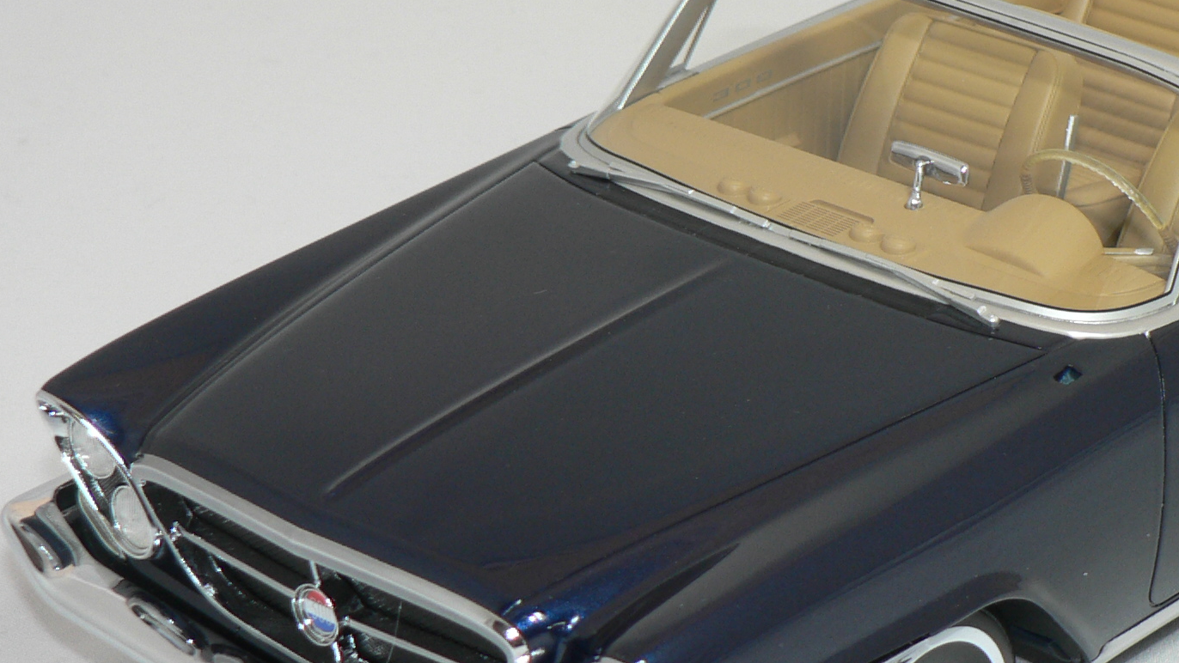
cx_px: 929
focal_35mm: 124
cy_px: 250
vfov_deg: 9.8
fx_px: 3877
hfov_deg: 17.2
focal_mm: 10.2
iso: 80
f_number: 3.2
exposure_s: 1/60
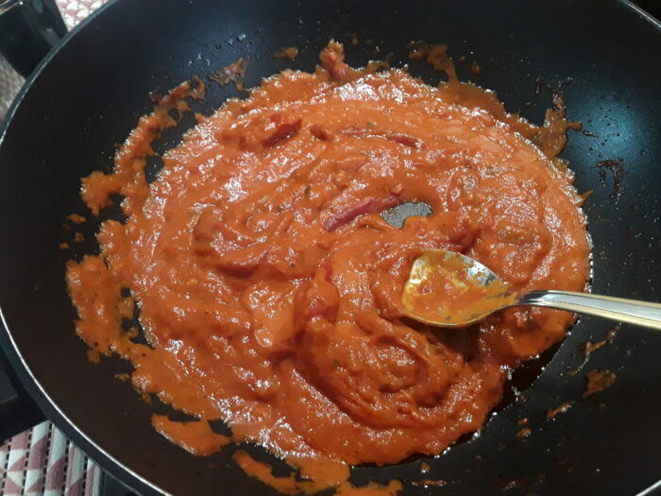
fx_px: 516
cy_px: 248
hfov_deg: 65.3
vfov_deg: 51.4
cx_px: 330
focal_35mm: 27
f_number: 1.9
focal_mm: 2.91
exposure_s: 1/25
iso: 160
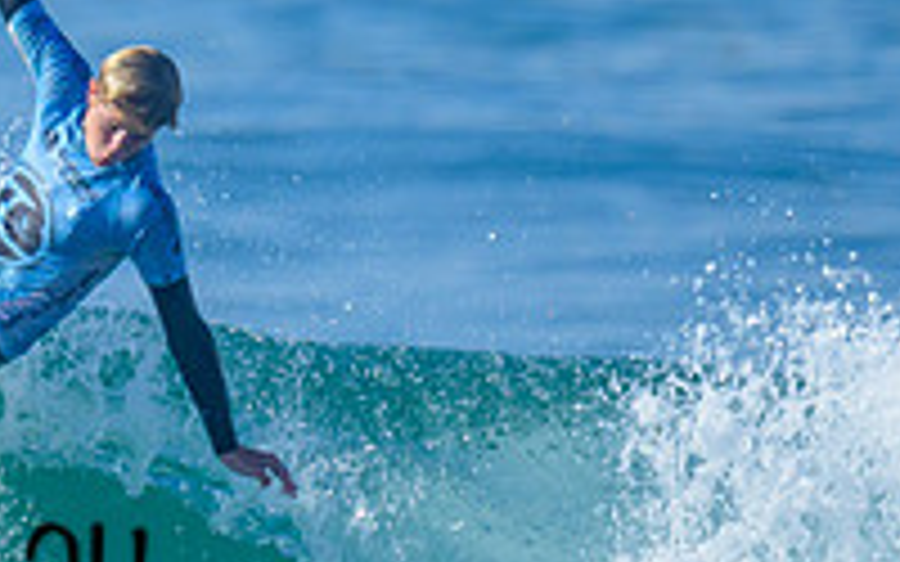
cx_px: -323
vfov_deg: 0.4
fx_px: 79446
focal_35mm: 3239
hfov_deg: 0.6
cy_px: 234
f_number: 6.3
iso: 360
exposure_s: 1/2000
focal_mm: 800
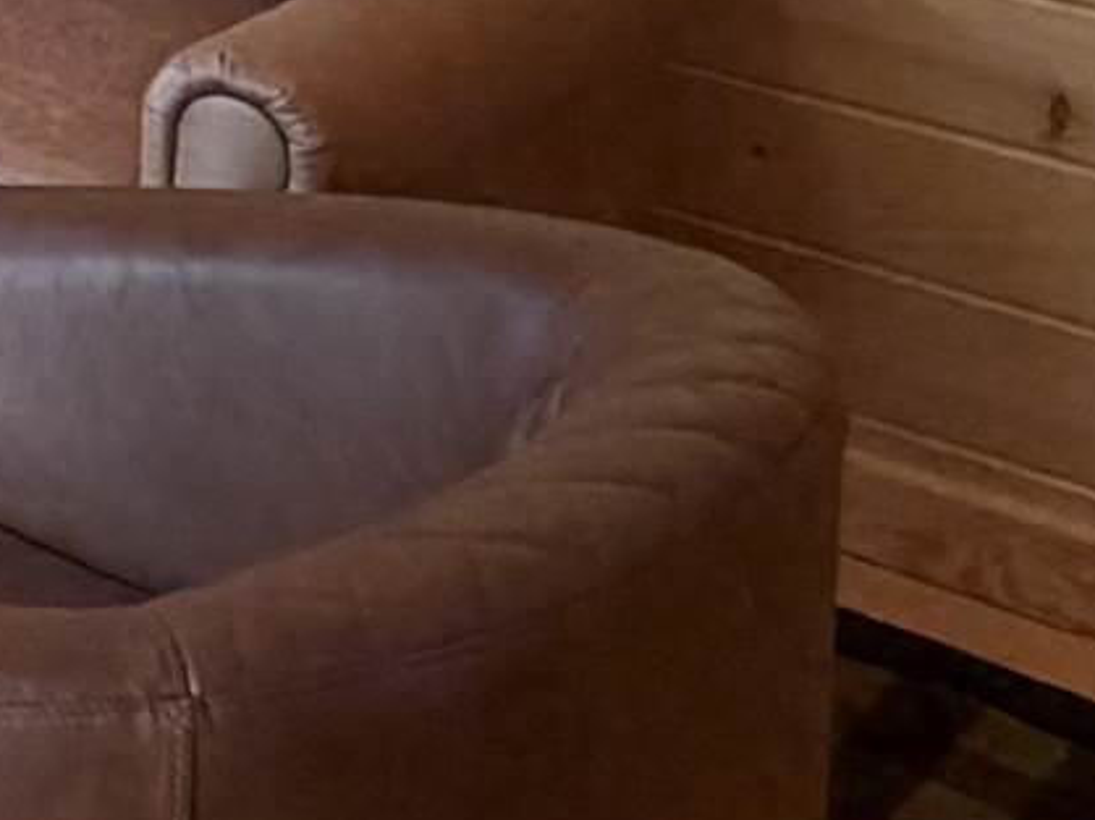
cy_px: -985
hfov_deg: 15.1
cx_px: -1150
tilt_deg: -1.4
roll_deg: -0.2
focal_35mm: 103
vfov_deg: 12.2
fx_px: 3256
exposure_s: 1/121
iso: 200
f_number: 2.2
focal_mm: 2.22
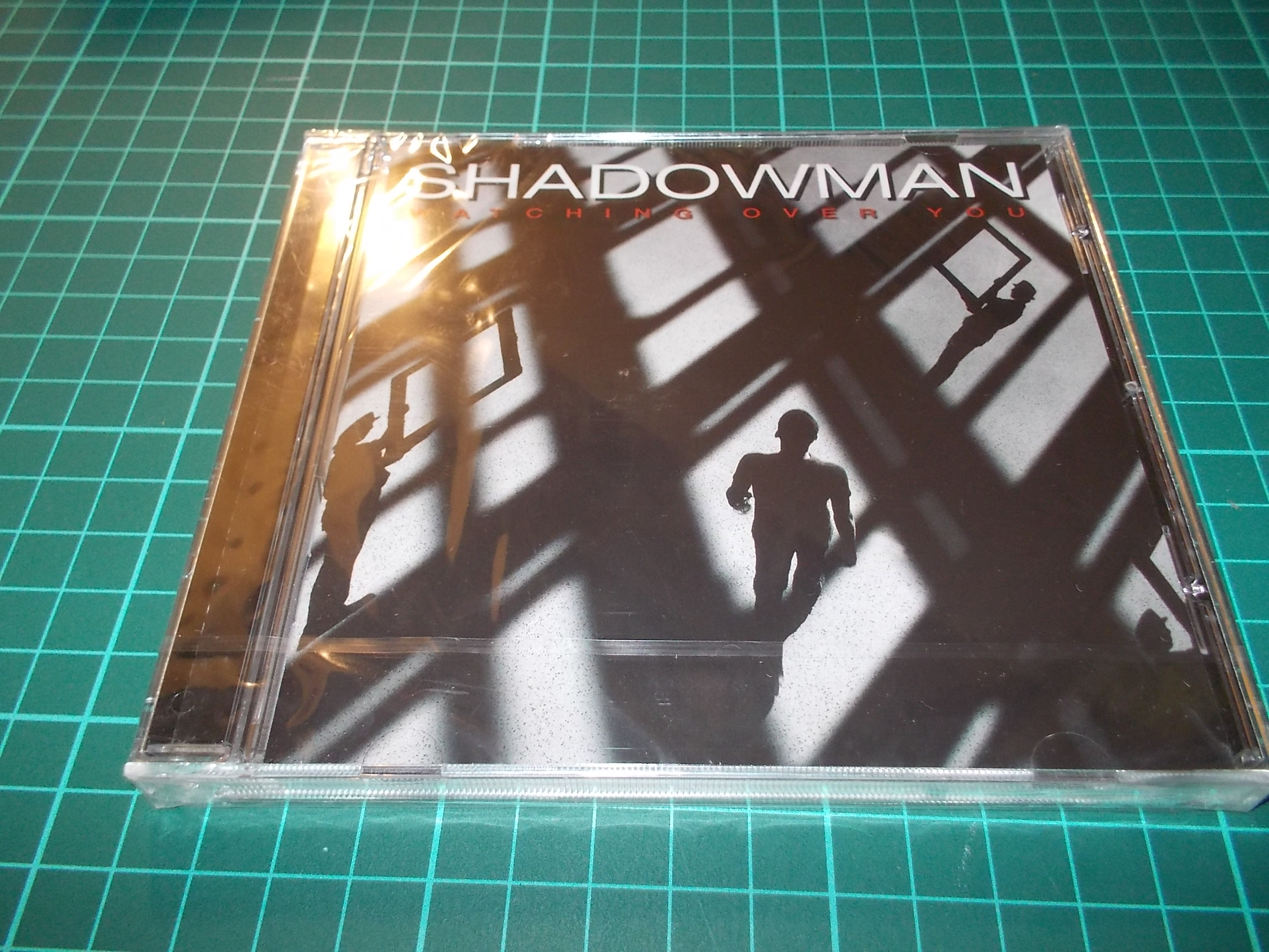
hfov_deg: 61.7
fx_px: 1063
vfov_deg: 48.2
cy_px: 476
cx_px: 634
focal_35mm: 29
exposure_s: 1/30
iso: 200
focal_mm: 4.1
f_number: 3.3
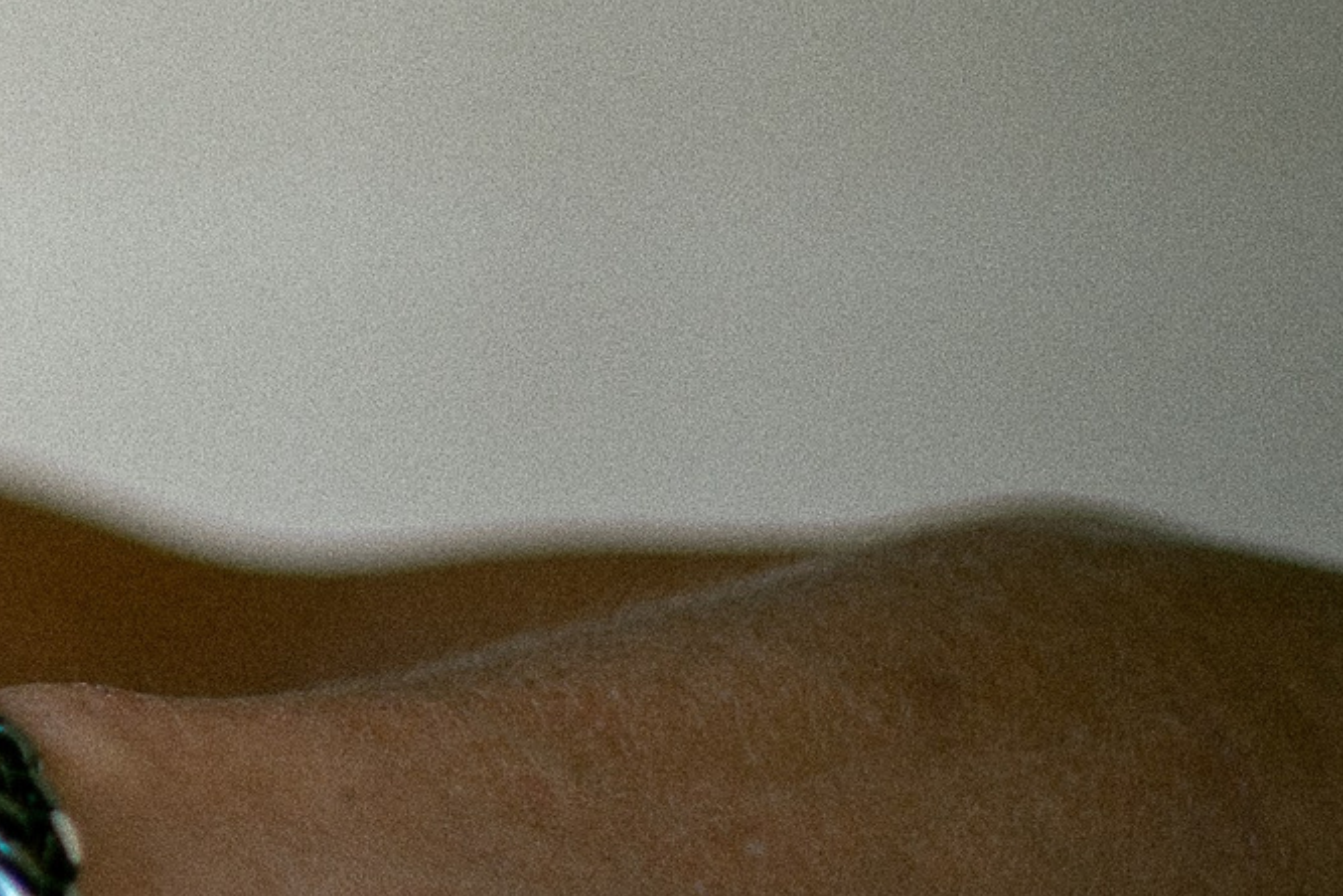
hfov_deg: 10.2
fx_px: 7164
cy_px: 442
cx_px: -983
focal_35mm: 192
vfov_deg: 7.2
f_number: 1.4
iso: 250
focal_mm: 50
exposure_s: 1/250
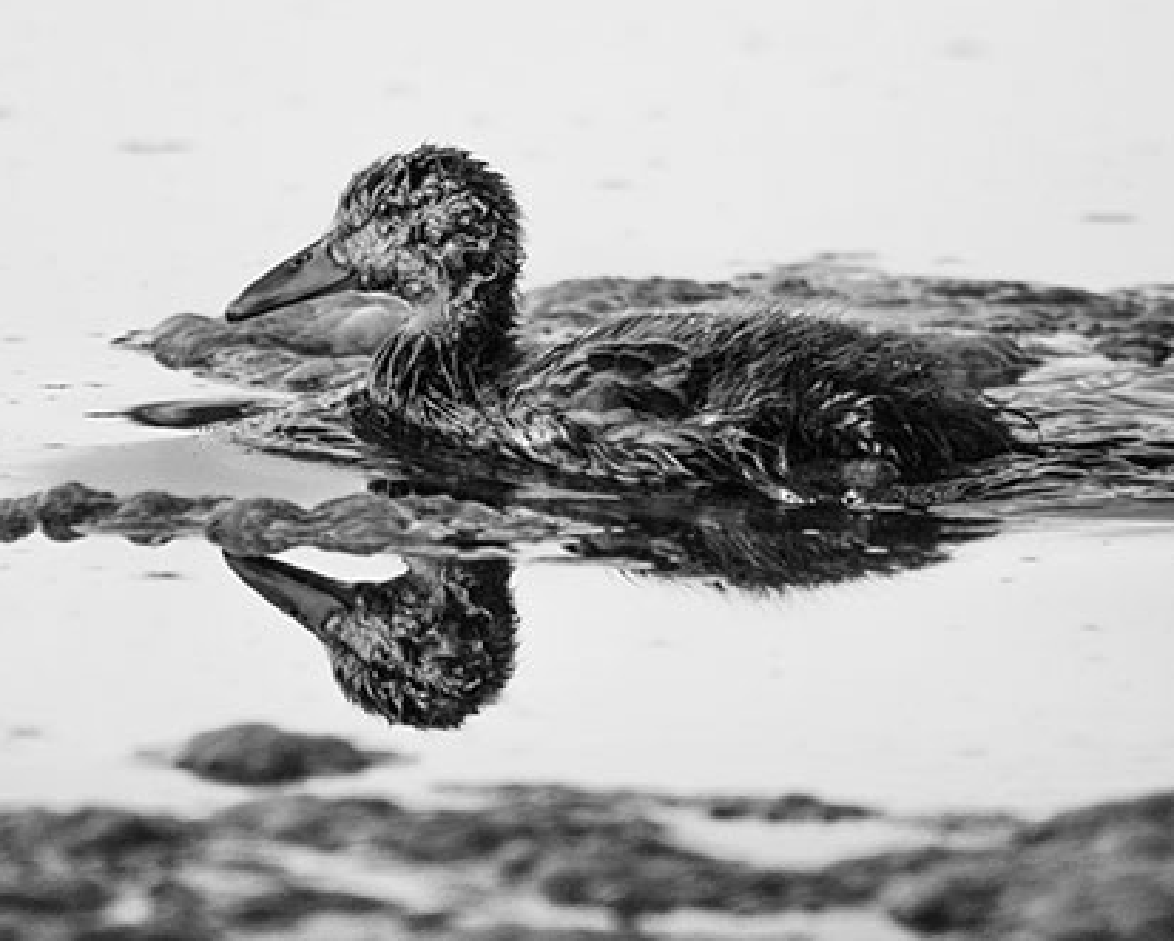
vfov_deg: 1.2
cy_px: 470
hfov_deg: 1.6
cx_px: 654
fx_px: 43394
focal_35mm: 1248
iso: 5000
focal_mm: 1100
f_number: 13
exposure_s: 1/3200
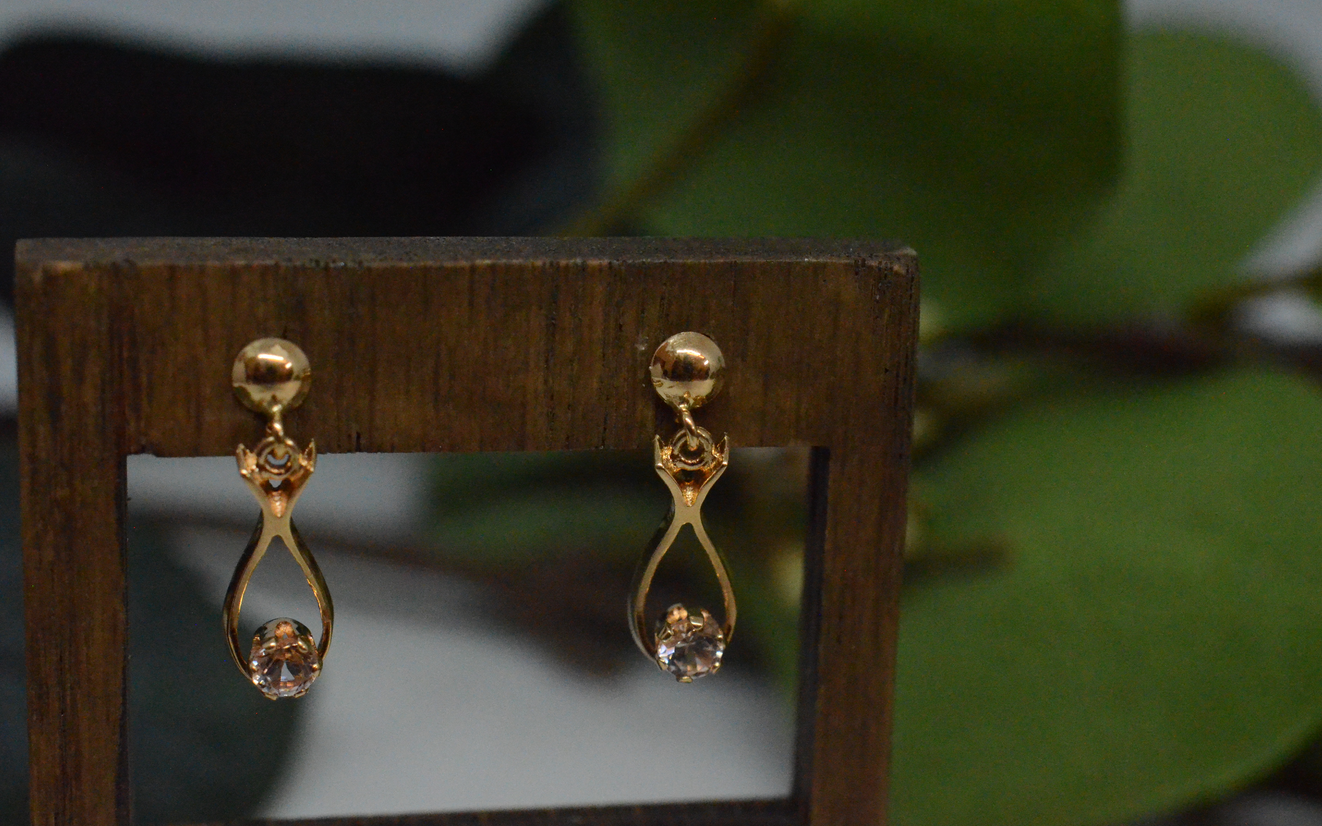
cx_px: 661
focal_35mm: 62
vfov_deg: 21.0
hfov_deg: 33.0
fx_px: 2234
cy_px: 433
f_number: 8
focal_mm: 40
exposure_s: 1/2000
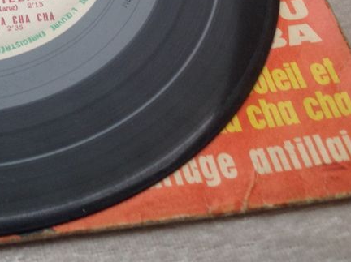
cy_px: 7
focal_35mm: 81
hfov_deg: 22.8
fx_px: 820
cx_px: -32
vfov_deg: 17.8
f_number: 2.4
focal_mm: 4.28
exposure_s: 1/15
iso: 50
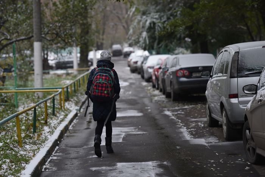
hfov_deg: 16.8
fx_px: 898
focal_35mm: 122
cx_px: 132
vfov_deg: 11.2
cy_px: 88
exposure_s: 1/125
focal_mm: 122
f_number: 3.5
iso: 400
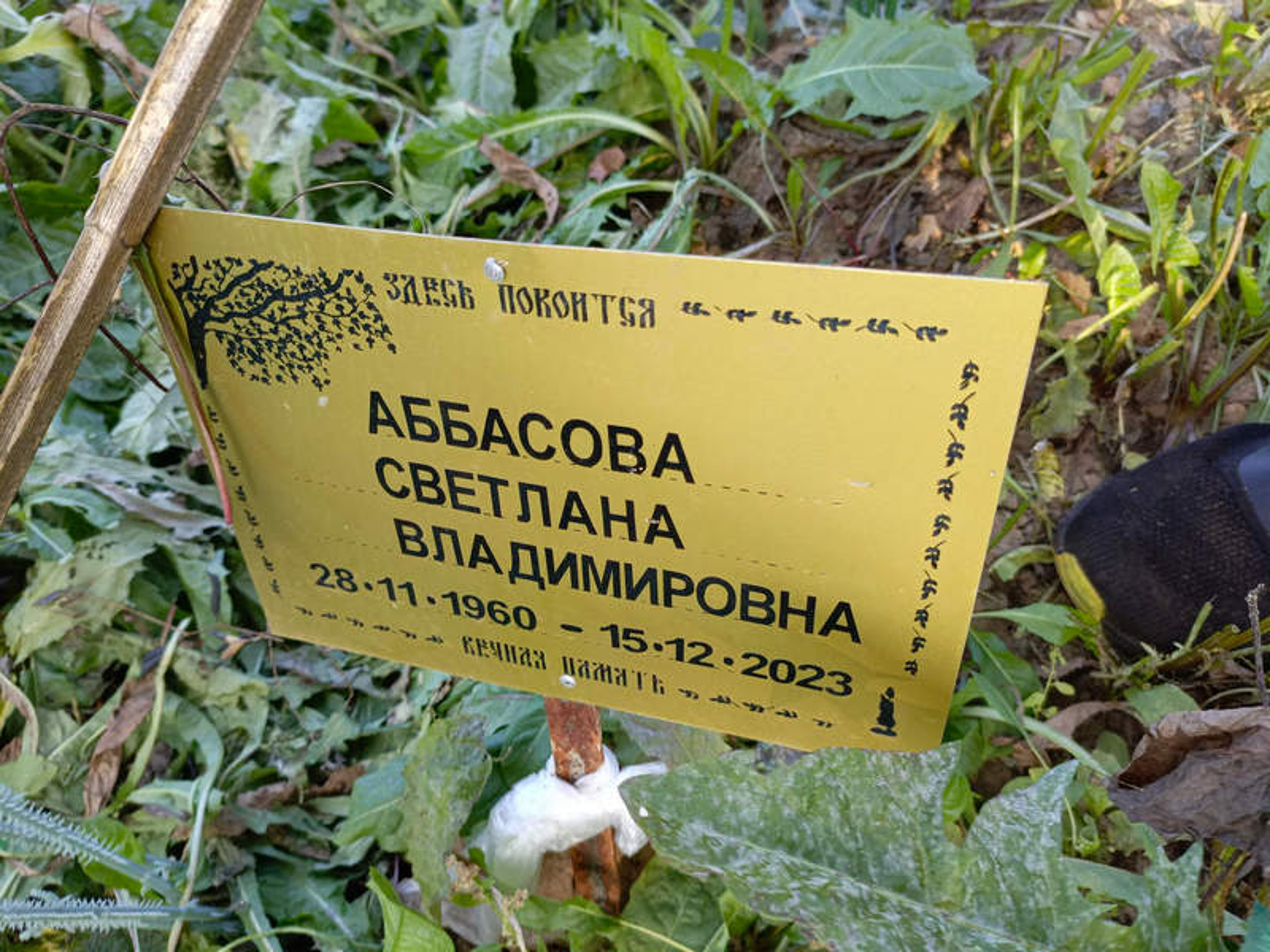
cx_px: 635
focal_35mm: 25
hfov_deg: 69.4
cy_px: 476
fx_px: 917
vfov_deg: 54.9
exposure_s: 1/120
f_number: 1.69
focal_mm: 4.76
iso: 218
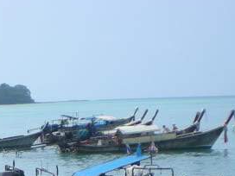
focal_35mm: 143
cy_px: 324
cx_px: -25
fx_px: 971
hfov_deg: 13.5
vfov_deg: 9.8
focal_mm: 6.3
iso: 50
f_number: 4.6
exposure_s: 1/378
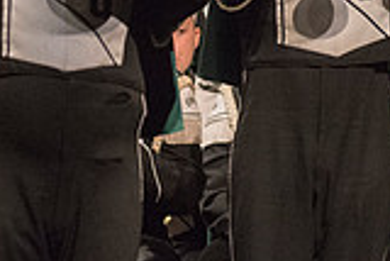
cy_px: 35
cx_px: -271
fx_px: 11775
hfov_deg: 1.9
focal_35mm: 1086
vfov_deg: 1.3
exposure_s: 1/320
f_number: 2.8
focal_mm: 300
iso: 4000
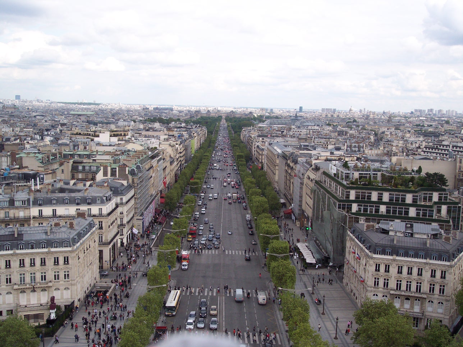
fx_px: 508
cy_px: 174
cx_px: 232
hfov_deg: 49.0
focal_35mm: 38
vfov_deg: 37.7
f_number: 4.8
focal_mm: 8
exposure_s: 1/350
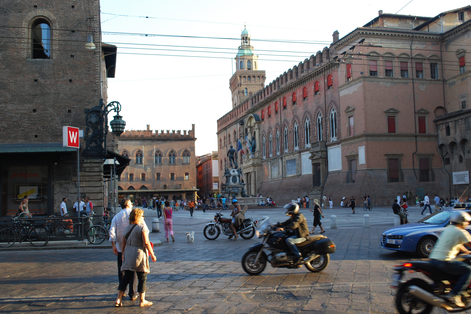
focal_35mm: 40
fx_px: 523
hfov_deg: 48.5
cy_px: 161
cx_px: 233
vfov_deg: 33.4
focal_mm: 26
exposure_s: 1/125
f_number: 5.6
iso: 400
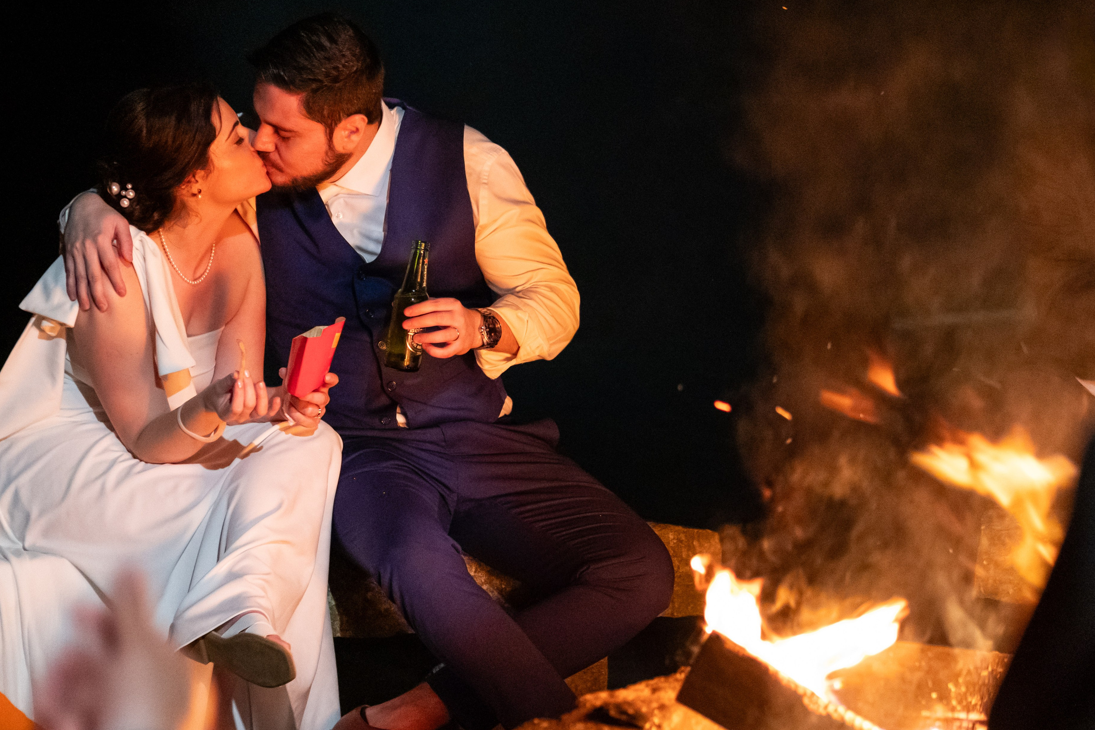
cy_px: 412
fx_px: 2798
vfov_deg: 14.9
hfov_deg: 22.1
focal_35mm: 92
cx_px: 546
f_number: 2
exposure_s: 1/125
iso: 5000
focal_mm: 50
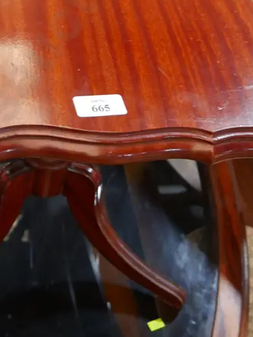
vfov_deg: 31.9
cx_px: 47
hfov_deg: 24.8
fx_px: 565
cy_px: 48
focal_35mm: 58
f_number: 3.5
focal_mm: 14
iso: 800
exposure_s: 1/60
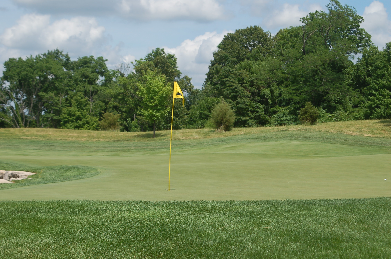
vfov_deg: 15.1
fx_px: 976
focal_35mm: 90
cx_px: 196
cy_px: 130
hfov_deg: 22.7
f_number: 6.3
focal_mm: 60
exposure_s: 1/640
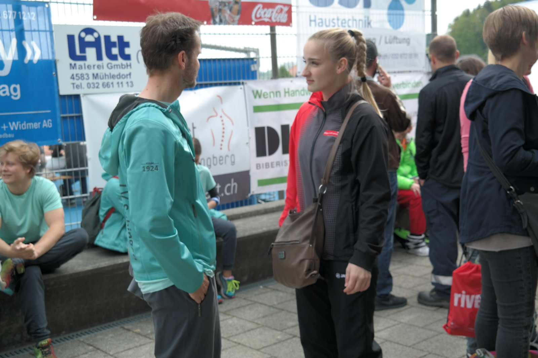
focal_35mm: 46
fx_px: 687
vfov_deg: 29.2
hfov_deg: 42.8
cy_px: 179
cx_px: 269
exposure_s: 1/160
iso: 100
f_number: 5
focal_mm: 30
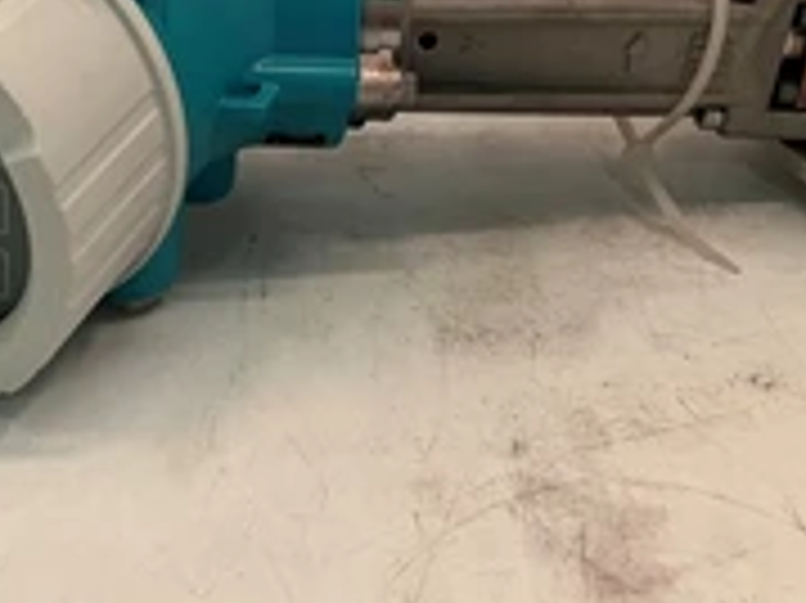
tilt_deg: -15.1
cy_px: -27
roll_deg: +0.9
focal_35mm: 58
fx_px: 1350
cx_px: 405
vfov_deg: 23.9
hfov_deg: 33.3
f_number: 1.6
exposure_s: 1/78
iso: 125
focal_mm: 5.1
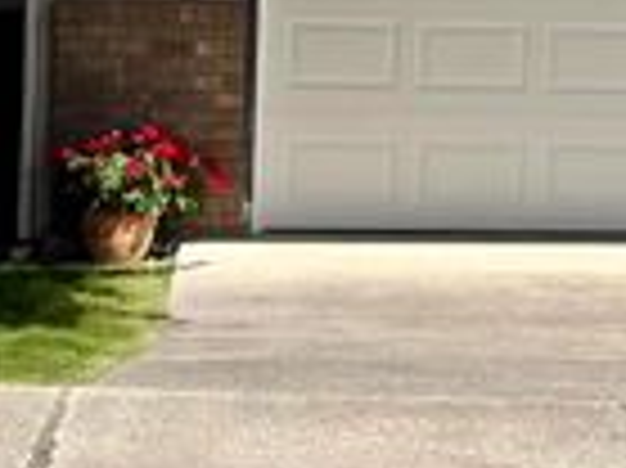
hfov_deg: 10.5
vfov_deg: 7.9
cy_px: -70
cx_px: 676
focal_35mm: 187
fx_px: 3379
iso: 40
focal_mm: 5.96
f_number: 1.6
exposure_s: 1/2994
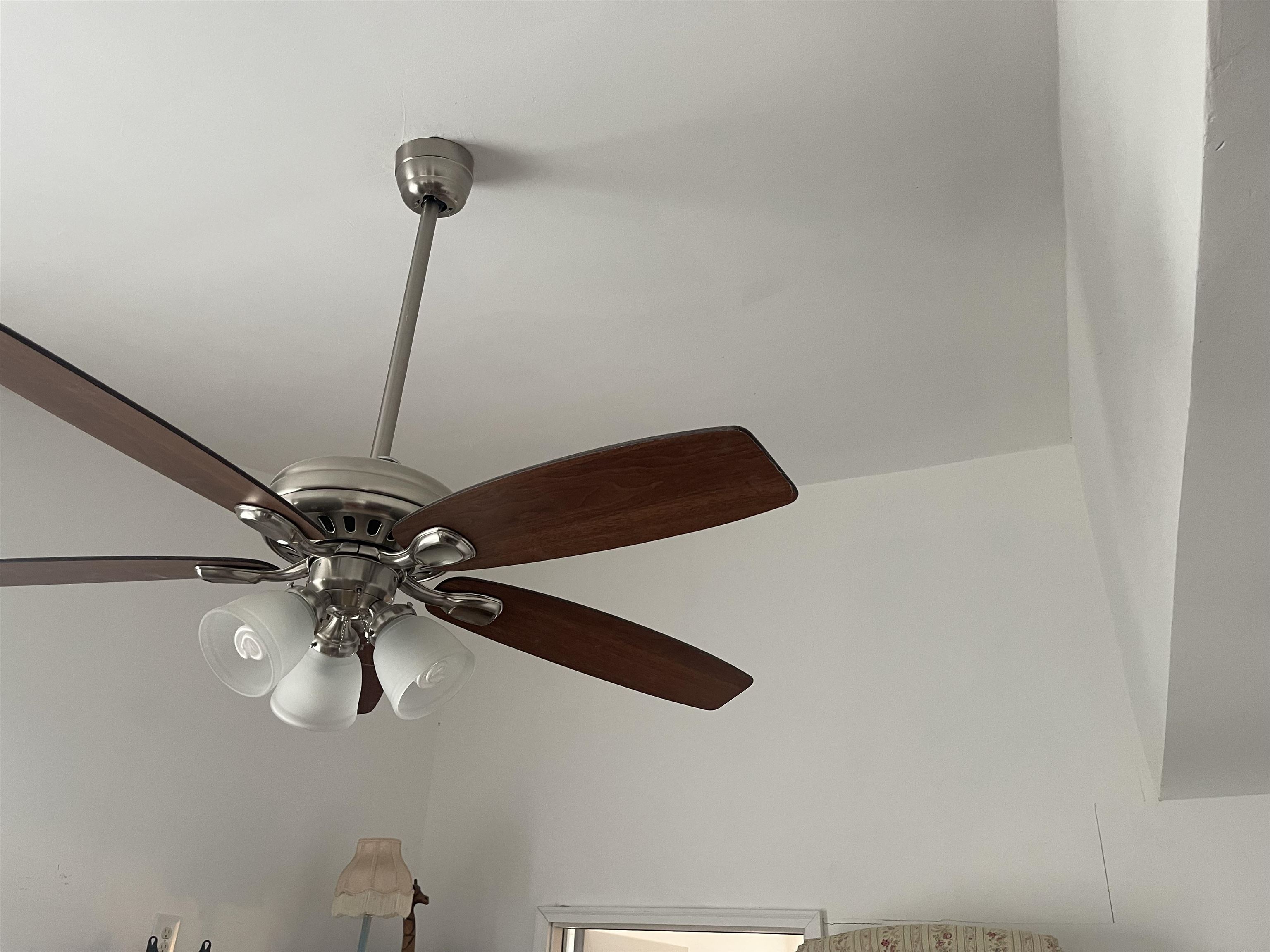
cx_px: 635
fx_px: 954
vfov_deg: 53.1
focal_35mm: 26
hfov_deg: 67.3
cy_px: 476
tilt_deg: +26.9
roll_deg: -3.2
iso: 160
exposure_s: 1/60
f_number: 1.6
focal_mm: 5.1
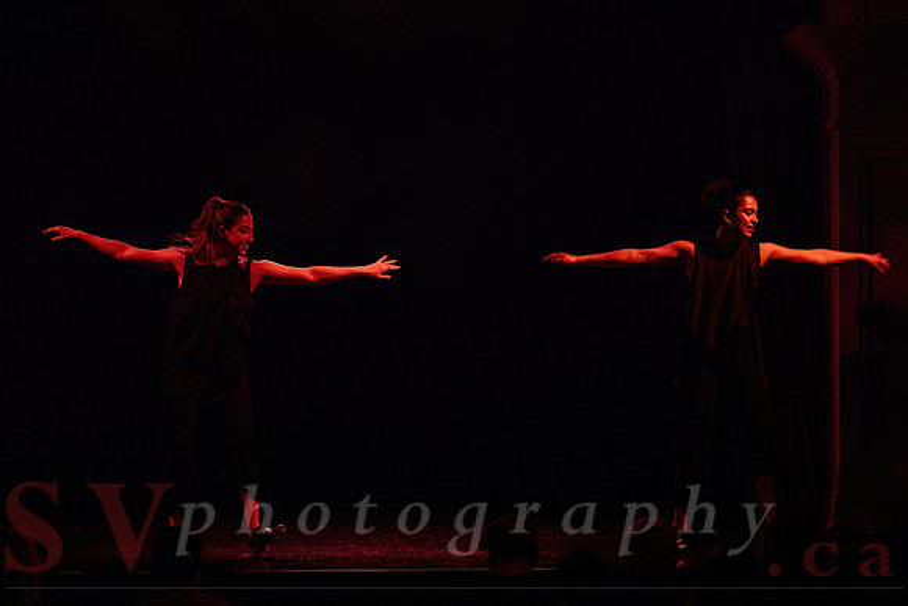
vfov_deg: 11.1
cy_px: 301
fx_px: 3123
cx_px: 448
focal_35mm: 124
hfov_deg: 16.5
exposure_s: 1/125
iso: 1600
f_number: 2.8
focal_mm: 110
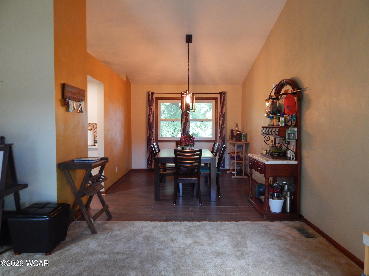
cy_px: 138
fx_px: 245
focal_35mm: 23
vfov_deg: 58.9
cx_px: 184
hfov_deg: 73.9
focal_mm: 4
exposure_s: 1/30
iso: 400
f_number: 3
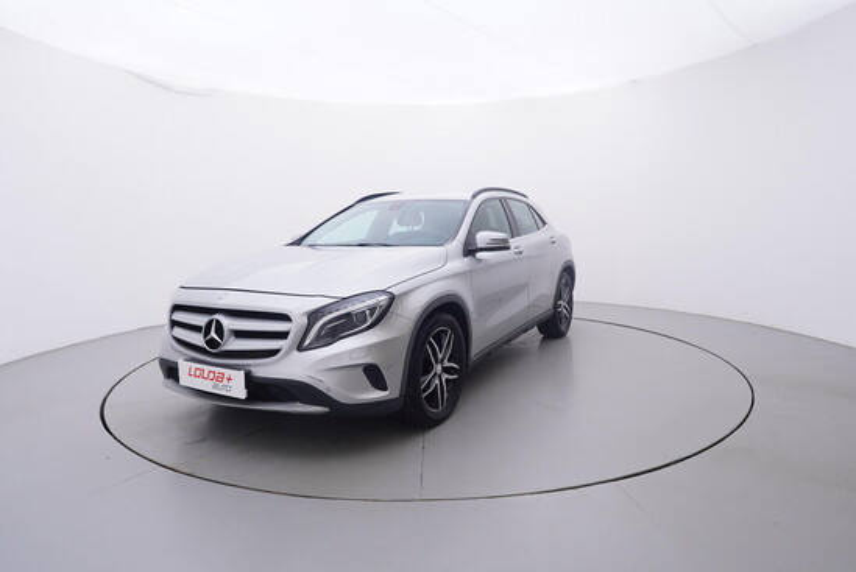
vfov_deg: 56.2
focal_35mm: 22
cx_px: 428
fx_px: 535
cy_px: 286
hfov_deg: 77.3
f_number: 5
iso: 200
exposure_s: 1/80
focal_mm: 15
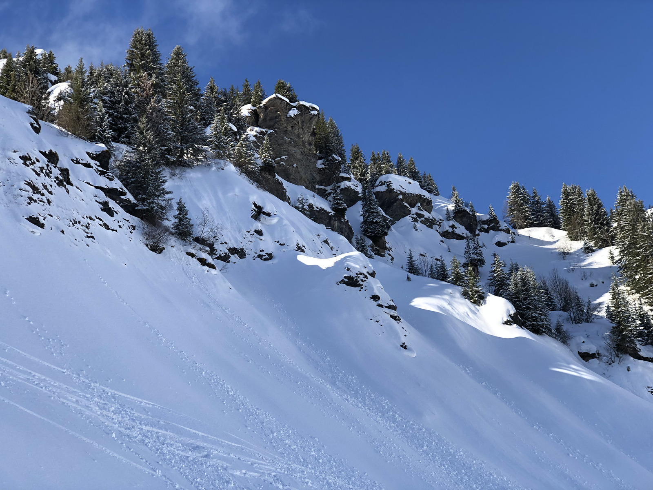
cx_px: 326
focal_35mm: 52
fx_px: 981
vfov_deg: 28.0
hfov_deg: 36.8
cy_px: 245
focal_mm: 6
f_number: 2.4
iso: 16
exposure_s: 1/867
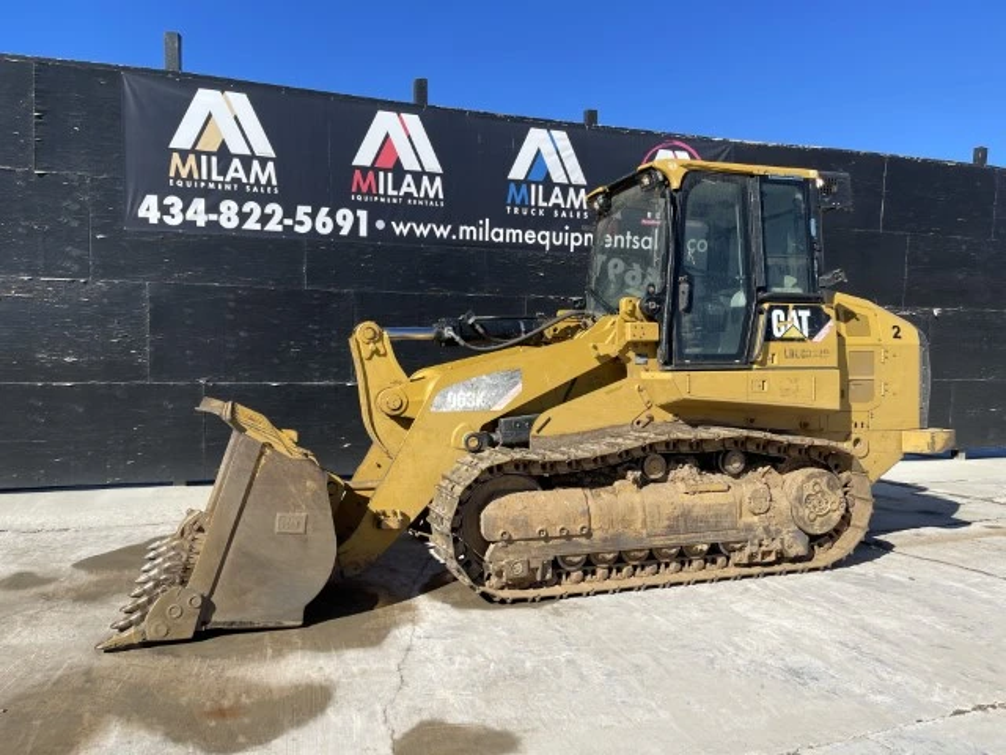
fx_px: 727
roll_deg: +0.4
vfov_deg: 54.9
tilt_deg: -0.8
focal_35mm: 25
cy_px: 378
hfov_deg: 69.4
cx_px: 503
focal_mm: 5.1
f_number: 1.6
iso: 32
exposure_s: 1/3559
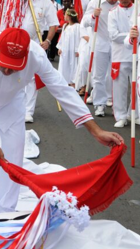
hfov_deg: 13.2
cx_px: -26
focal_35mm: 89
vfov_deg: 23.9
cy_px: 92
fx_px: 588
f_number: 8
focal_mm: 24
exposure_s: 1/200
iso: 500
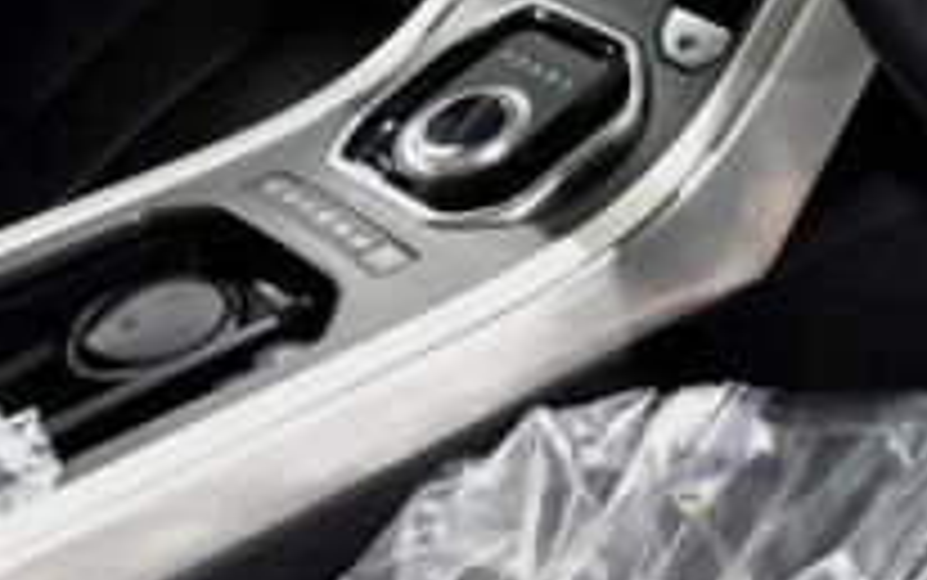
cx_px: 954
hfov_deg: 25.0
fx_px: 1972
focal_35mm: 78
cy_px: -178
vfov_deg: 15.9
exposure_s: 1/4
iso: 3200
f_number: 9
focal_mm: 18
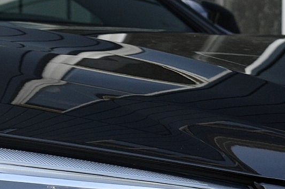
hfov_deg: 8.6
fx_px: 1890
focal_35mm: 239
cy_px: 289
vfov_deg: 5.7
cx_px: 31
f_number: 9
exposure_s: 1/160
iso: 400
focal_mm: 52
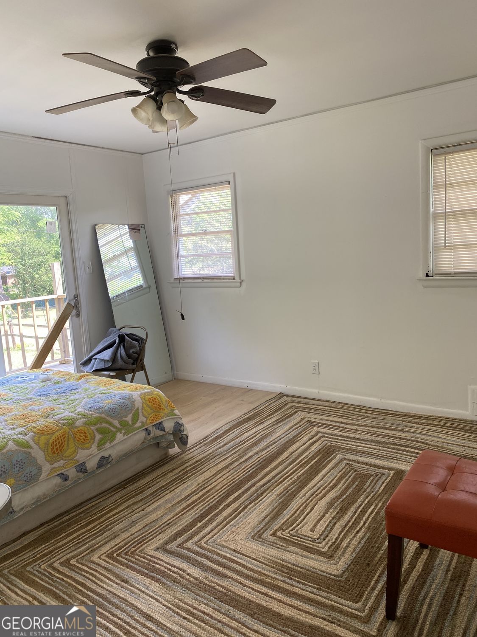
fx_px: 478
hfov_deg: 53.1
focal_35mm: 26
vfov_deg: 67.3
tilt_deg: -7.9
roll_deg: +3.6
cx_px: 238
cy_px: 318
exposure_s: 1/122
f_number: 1.8
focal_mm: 4.25
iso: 64
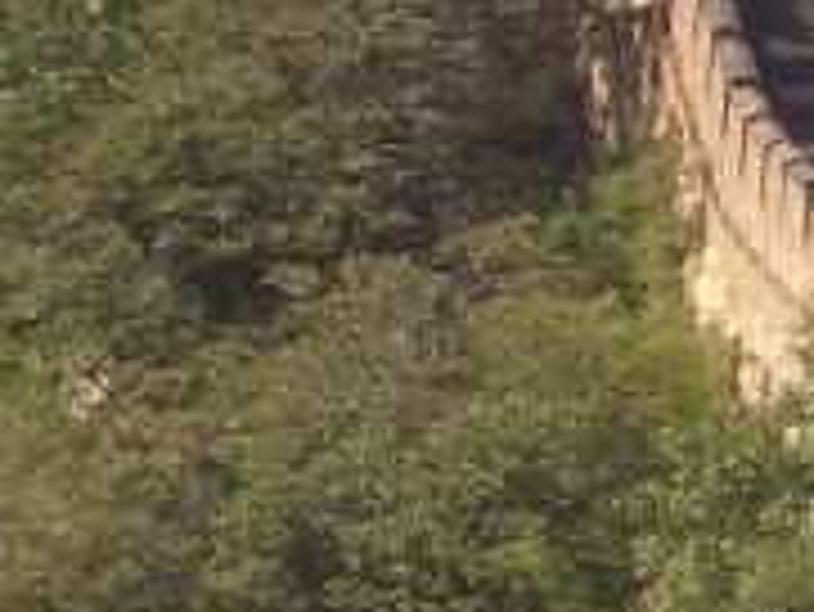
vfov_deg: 3.0
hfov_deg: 4.0
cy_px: -76
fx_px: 11718
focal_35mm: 498
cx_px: 324
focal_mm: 14.6
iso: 100
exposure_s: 1/800
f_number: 4.4
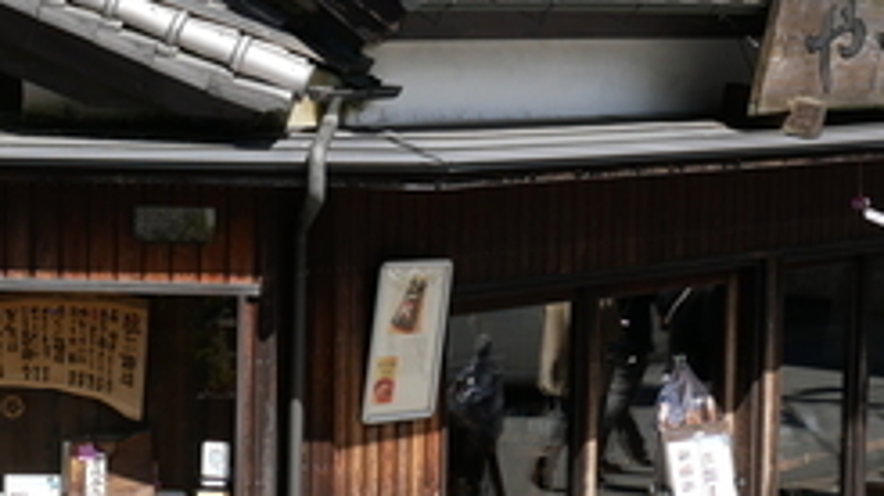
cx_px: 201
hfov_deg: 18.2
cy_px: 185
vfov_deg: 10.3
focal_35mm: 117
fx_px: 2741
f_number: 7.1
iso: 200
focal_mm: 22
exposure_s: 1/320
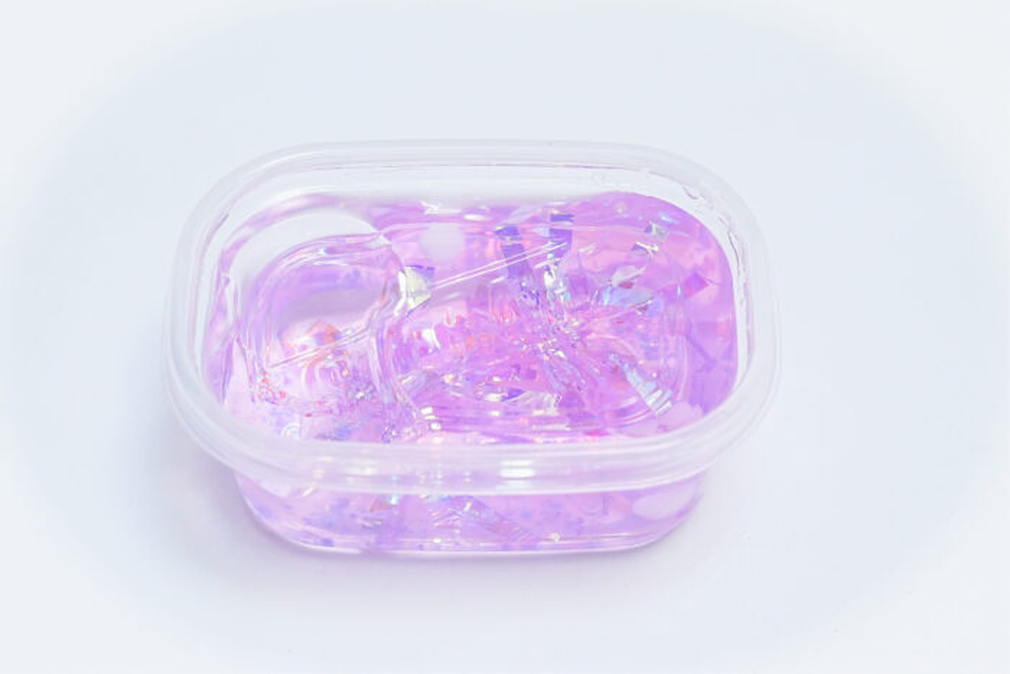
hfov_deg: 23.4
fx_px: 2441
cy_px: 337
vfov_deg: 15.7
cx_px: 505
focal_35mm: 87
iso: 3200
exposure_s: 1/640
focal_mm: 58
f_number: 5
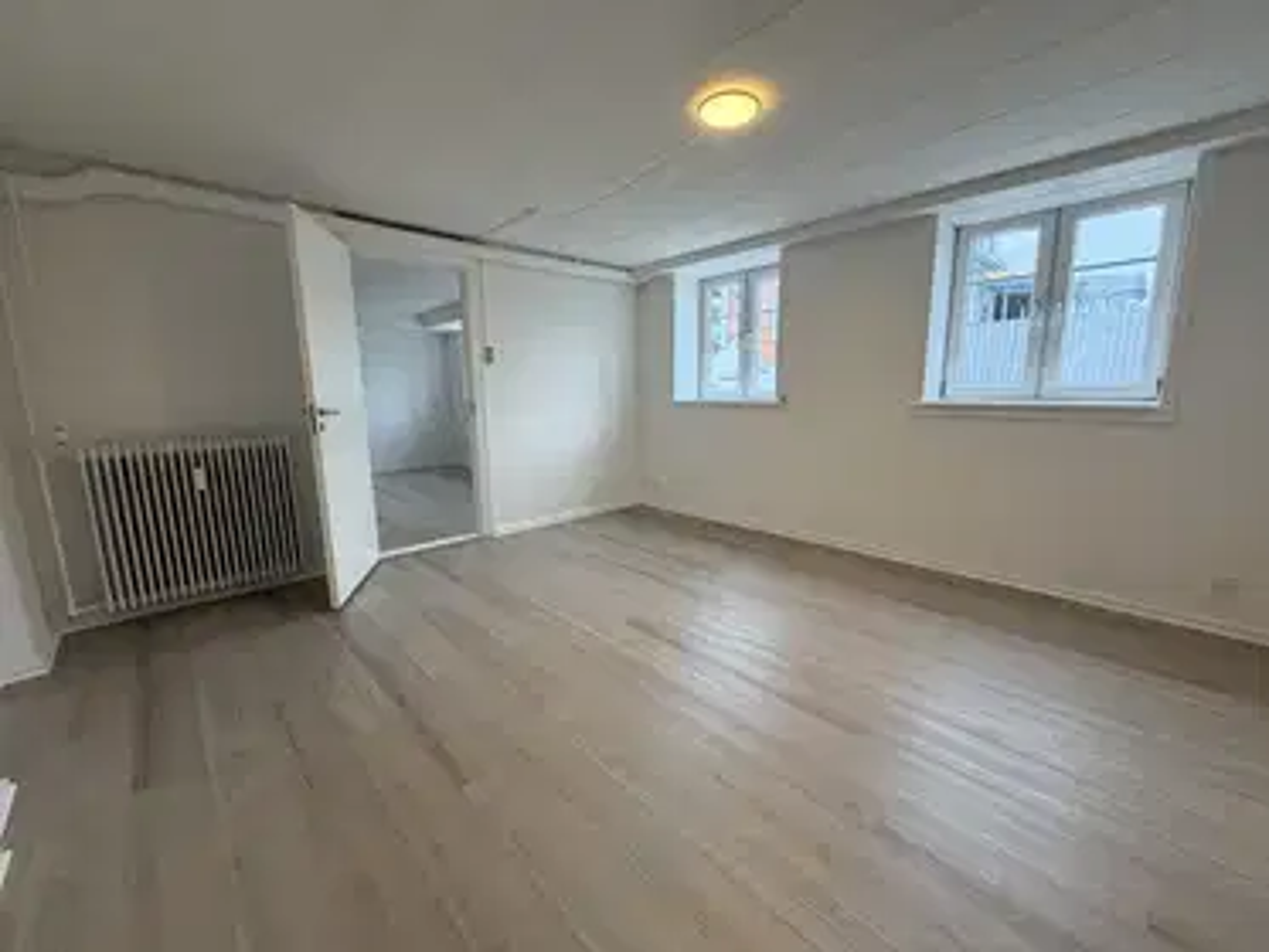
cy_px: 476
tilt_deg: -10.9
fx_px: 513
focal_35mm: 14
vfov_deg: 85.7
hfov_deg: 102.0
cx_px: 634
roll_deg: +0.1
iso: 250
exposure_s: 1/100
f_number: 2.2
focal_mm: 2.22
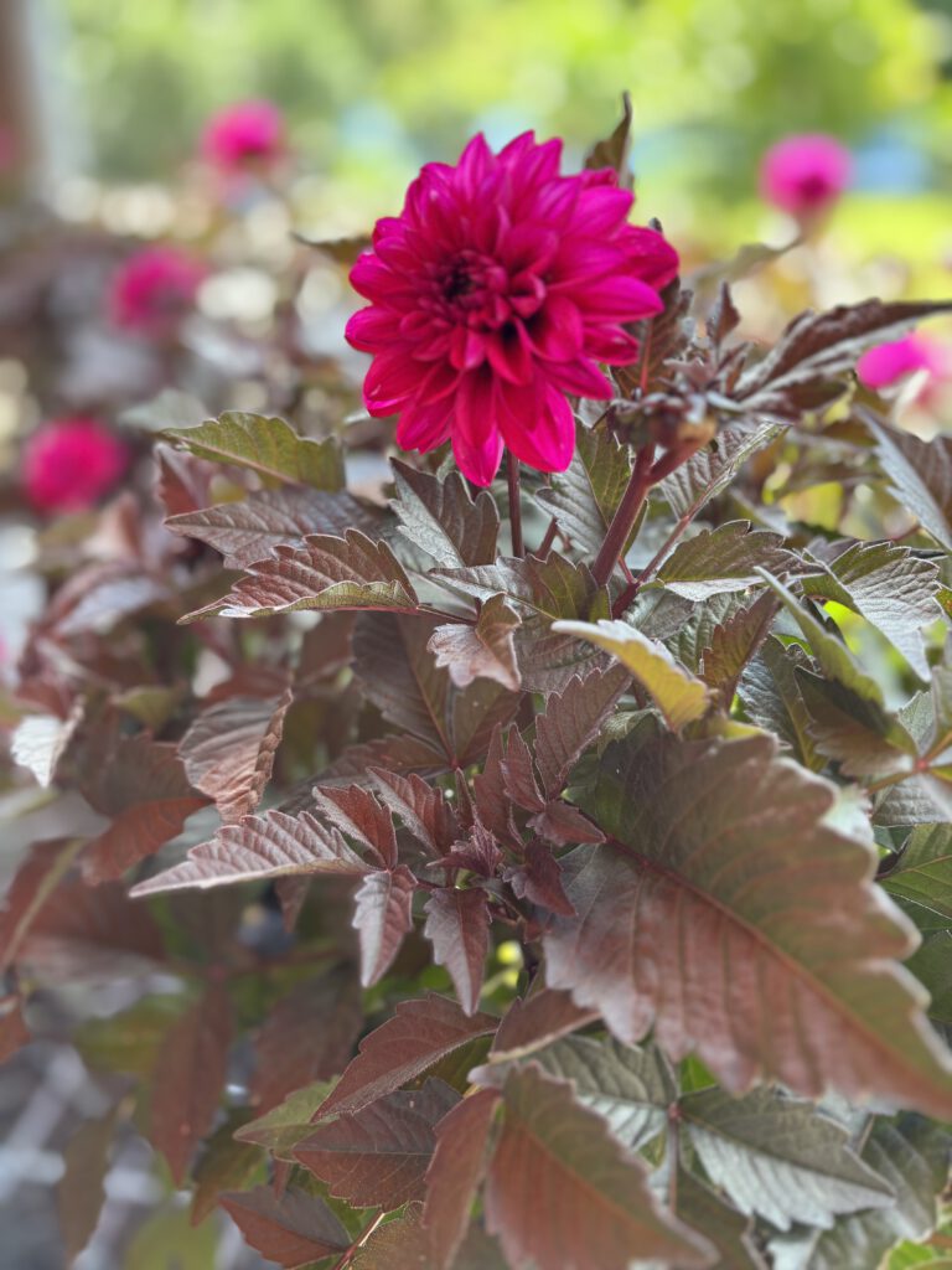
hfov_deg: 53.1
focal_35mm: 26
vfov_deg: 67.3
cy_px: 635
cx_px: 476
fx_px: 953
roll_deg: +0.6
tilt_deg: -27.8
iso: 64
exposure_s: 1/121
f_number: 1.6
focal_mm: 5.96
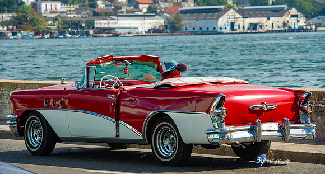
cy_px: 76
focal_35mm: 159
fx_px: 1353
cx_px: 162
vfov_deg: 7.4
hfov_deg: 13.7
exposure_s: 1/250
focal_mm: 150
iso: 100
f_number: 8
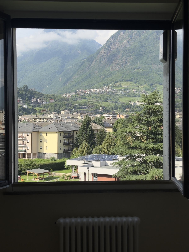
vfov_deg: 39.7
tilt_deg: -0.5
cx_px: 94
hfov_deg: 30.3
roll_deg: +0.1
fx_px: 349
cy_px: 126
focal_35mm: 48
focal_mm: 6.76
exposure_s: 1/2762
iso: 64
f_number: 1.78
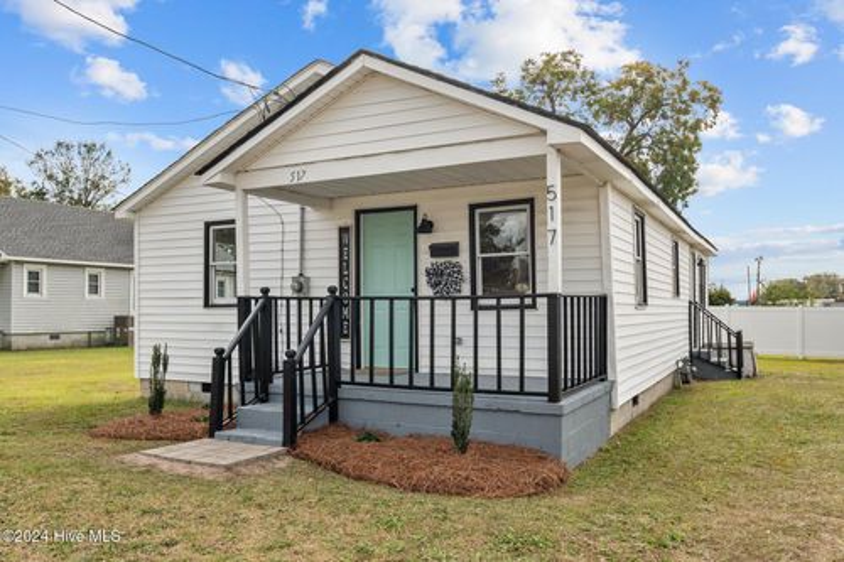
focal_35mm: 29
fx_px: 680
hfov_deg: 63.7
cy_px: 281
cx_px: 422
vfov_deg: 44.9
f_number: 8
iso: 250
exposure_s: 1/400
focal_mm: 29
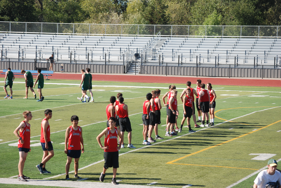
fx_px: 1008
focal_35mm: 129
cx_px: 140
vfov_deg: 10.7
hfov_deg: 15.9
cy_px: 94
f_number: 7.1
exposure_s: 1/800
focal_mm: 86
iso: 400
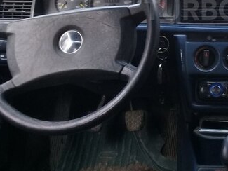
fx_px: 415
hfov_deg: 29.1
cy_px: 9
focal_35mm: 63
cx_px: 216
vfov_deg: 22.6
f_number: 2.2
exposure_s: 1/33
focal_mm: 3.3
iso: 50
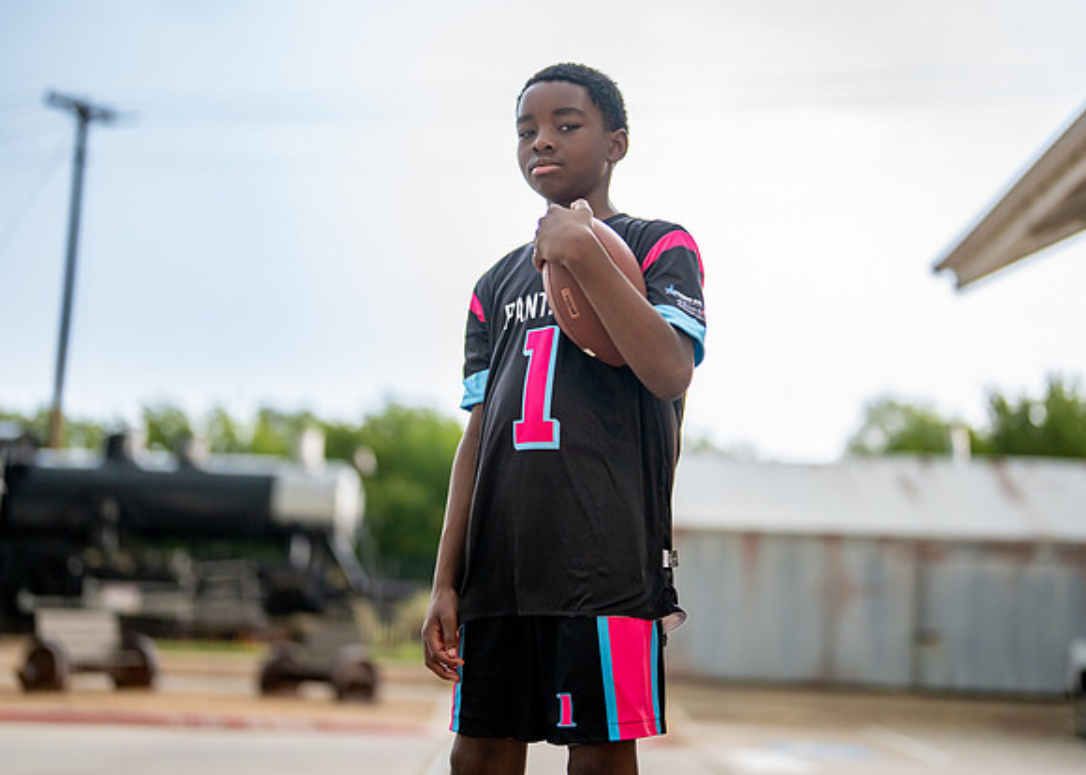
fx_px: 1819
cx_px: 562
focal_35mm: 59
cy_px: 350
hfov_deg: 33.2
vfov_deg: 24.0
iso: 1250
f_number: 1.2
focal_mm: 50
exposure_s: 1/400
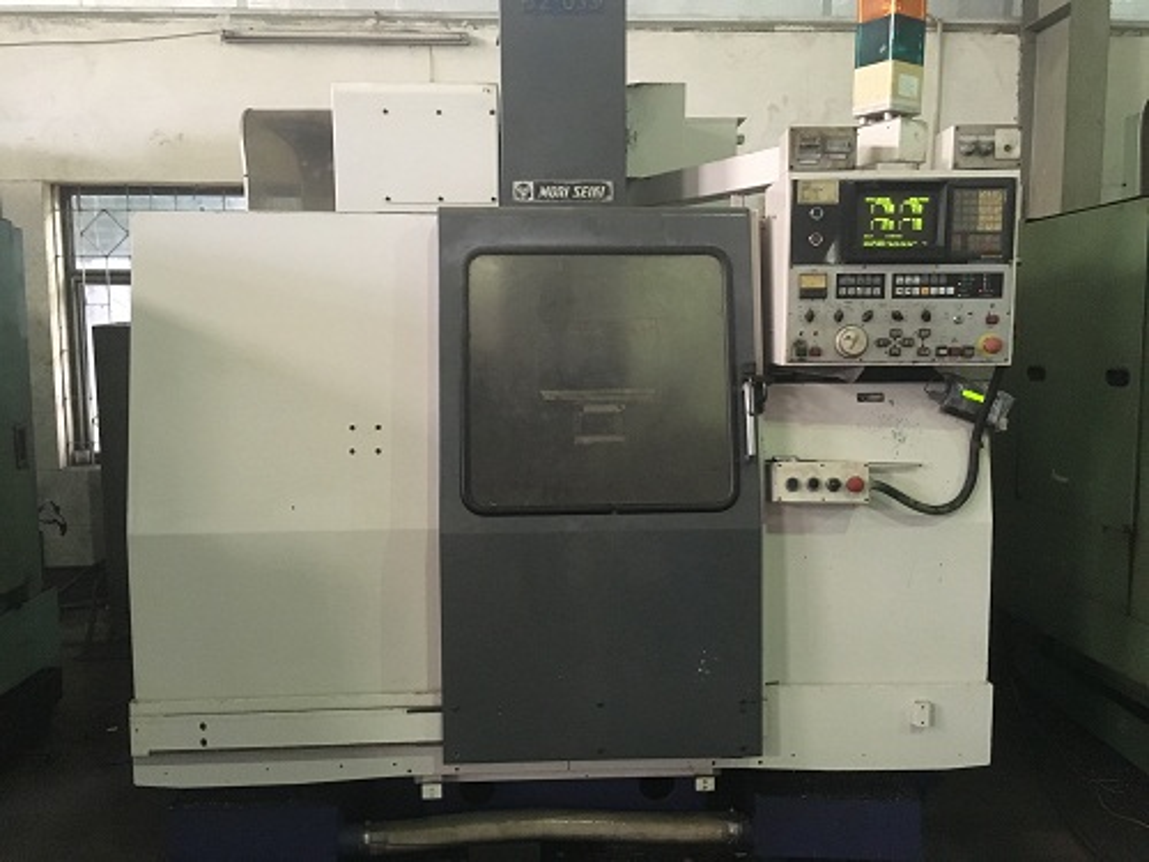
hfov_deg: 61.7
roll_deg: +0.0
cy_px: 431
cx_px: 574
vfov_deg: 48.2
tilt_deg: -6.3
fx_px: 963
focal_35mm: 29
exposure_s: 1/17
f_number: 2.2
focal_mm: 4.15
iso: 320
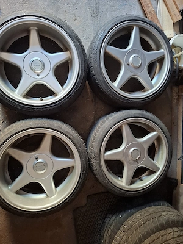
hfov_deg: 58.9
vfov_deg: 73.9
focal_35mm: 23
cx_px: 92
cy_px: 122
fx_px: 162
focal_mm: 5.54
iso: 400
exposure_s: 1/25
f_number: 1.8
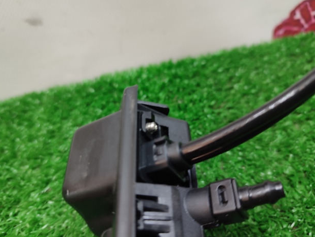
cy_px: 123
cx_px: 153
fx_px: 228
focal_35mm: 25
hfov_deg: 69.4
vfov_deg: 54.9
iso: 161
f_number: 1.89
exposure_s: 1/33
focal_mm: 5.89
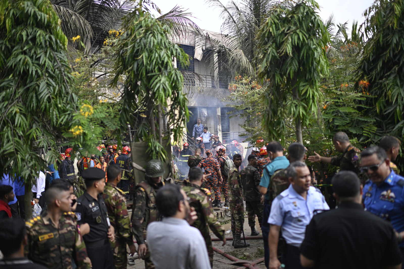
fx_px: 393
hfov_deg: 54.4
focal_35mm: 35
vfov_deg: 37.9
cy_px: 134
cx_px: 202
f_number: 1.4
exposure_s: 1/3200
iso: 250
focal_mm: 35
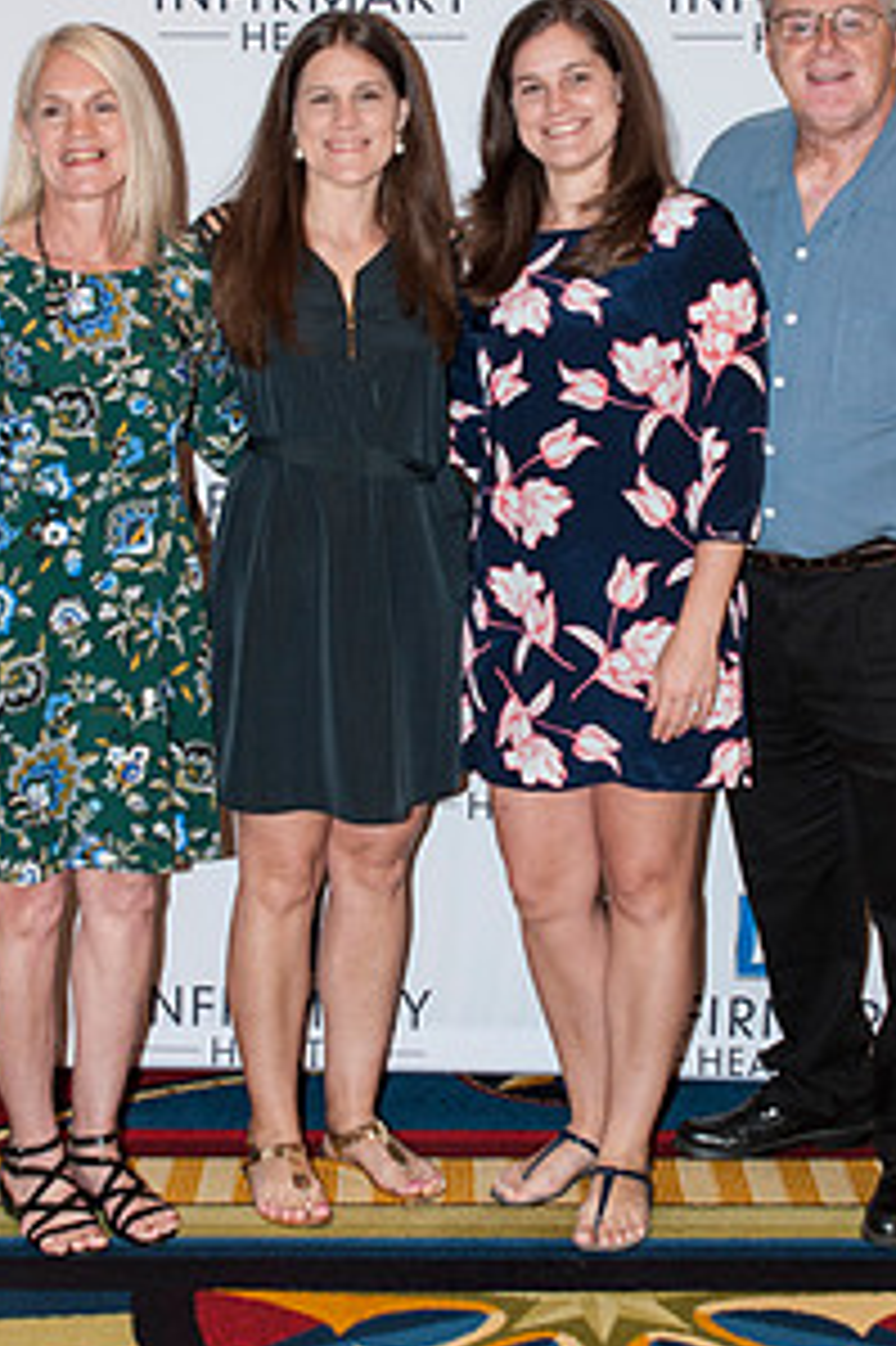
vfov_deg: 28.8
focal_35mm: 70
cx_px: 502
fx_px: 2616
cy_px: 576
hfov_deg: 19.4
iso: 400
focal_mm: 31
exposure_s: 1/60
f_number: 5.6
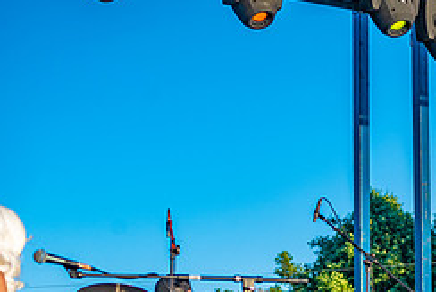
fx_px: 2266
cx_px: 470
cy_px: 321
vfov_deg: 7.3
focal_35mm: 187
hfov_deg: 10.9
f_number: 5.6
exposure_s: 1/400
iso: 250
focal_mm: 75
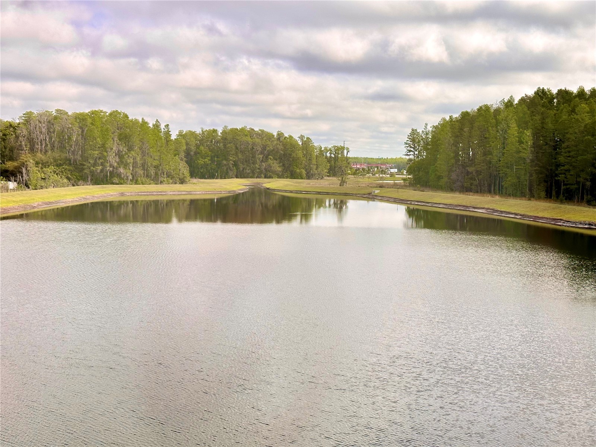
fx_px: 826
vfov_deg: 30.3
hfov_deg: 39.7
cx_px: 298
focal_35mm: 48
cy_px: 224
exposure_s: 1/3155
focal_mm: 6.86
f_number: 1.78
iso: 64
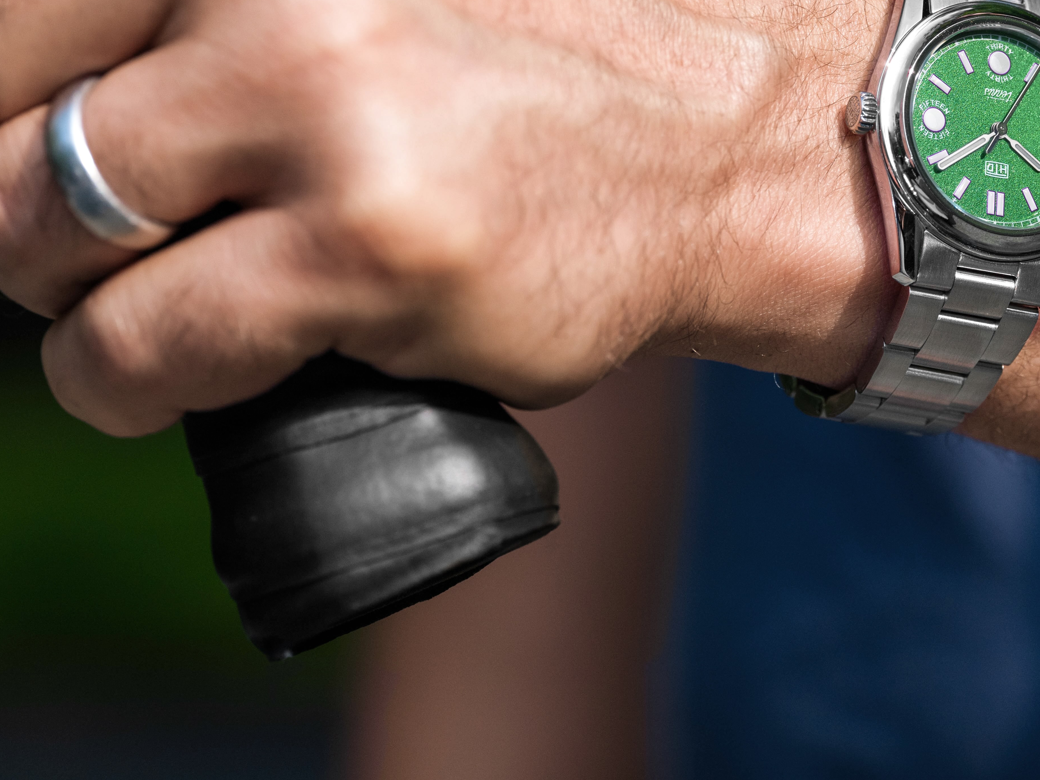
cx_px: 684
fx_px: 6911
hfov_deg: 8.6
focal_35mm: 230
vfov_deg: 6.4
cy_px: 66
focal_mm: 105
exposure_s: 1/1600
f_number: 4
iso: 200
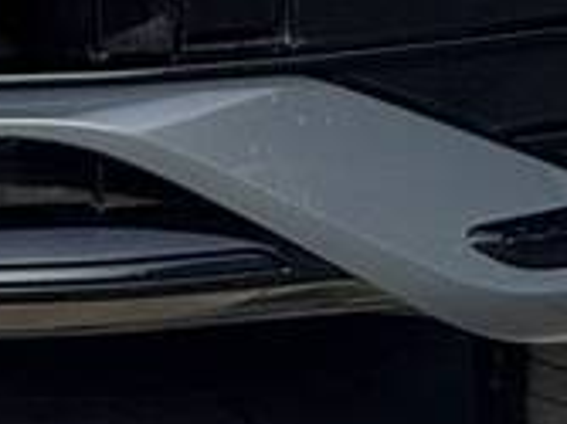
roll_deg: +0.8
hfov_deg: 2.3
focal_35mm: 863
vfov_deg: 1.7
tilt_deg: -5.8
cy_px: -709
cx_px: -516
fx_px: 14126
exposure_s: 1/728
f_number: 2.8
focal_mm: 15.66
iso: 50
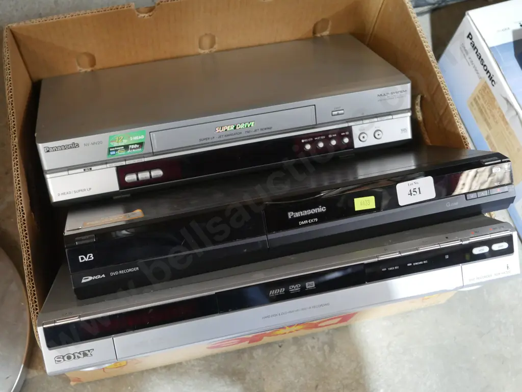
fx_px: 664
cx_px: 261
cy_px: 196
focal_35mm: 44
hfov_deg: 42.9
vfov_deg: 32.9
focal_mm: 22
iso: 3200
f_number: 4.7
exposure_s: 1/50
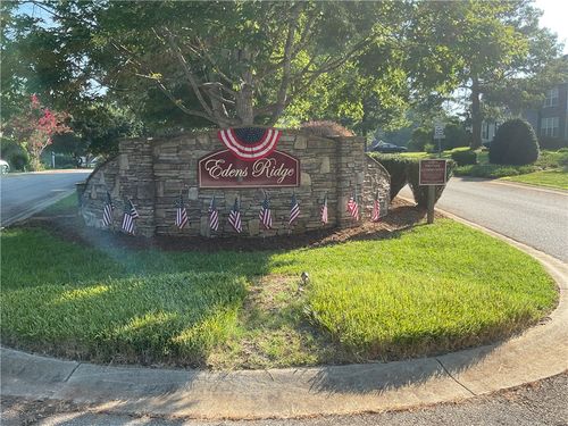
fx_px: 476
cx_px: 284
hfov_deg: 61.7
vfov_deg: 48.2
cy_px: 213
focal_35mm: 29
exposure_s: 1/509
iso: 16
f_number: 1.8
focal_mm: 3
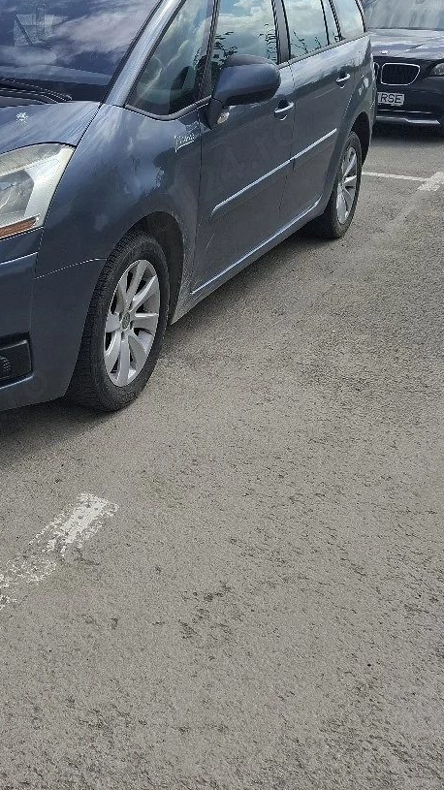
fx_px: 859
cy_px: 232
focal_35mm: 41
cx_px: 9
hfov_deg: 27.5
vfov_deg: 48.1
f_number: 1.8
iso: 50
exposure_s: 1/1667
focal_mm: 5.54
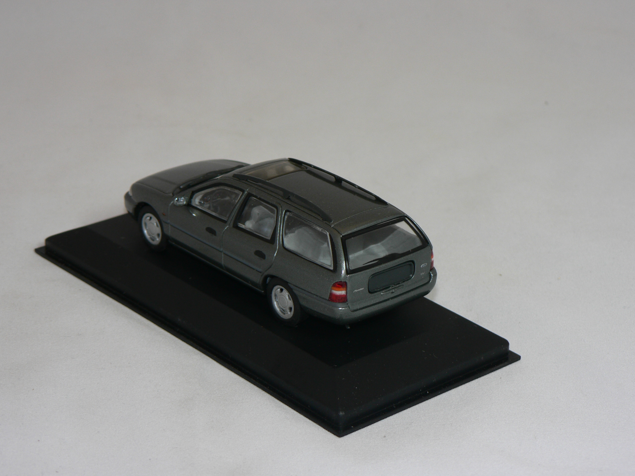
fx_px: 1743
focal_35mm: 95
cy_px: 238
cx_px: 318
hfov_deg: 20.7
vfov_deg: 15.6
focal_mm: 15.8
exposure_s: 1/60
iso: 80
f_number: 3.2
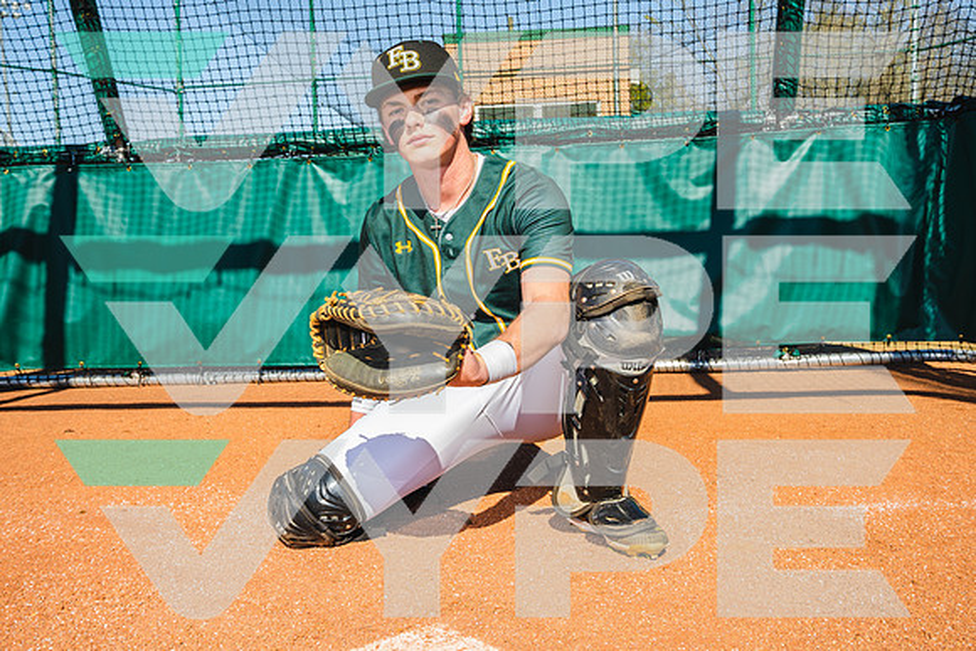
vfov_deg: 39.1
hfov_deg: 56.1
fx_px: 917
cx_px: 491
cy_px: 325
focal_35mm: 34
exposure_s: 1/125
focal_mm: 31
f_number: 9
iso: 100
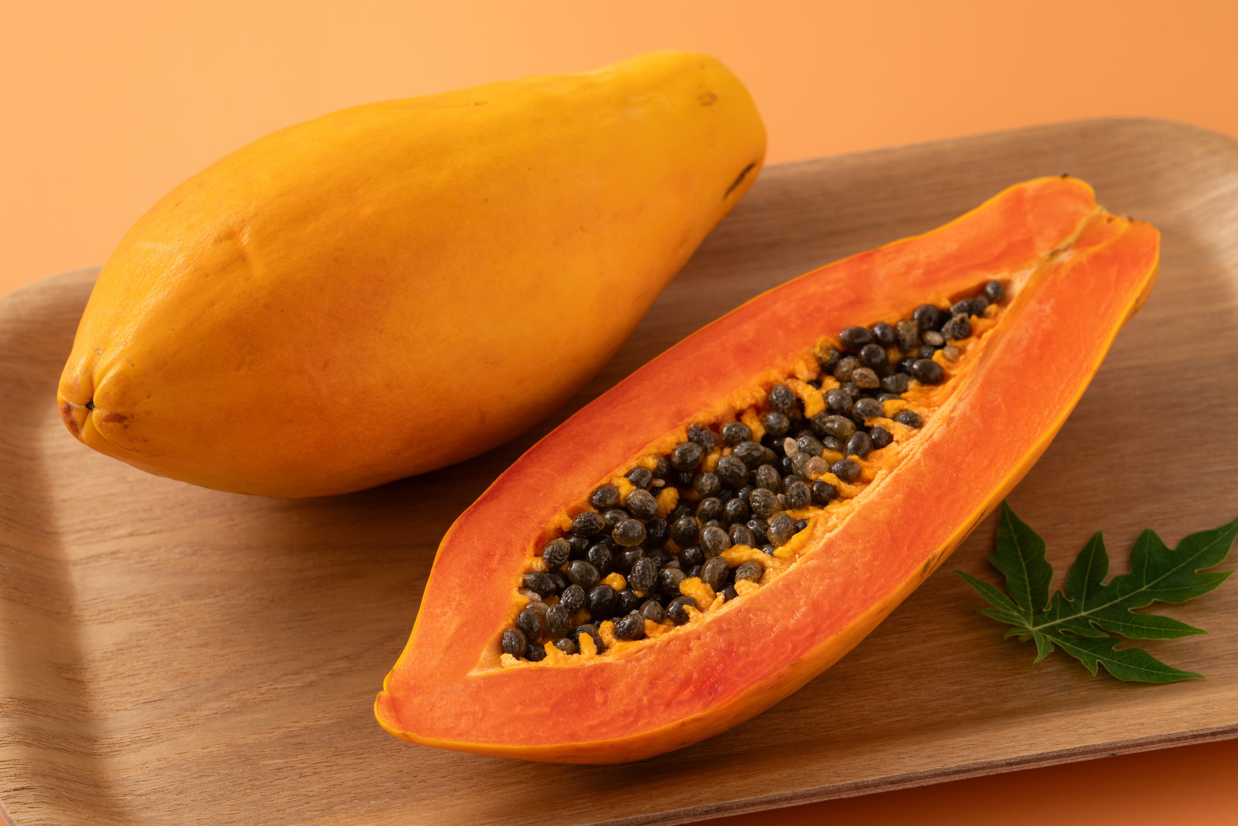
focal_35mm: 170
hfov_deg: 12.1
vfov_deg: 8.1
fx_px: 5847
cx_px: 619
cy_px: 413
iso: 100
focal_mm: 170
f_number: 11
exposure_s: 1/125
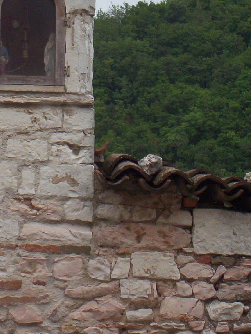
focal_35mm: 171
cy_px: 70
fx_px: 1653
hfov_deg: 8.7
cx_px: 64
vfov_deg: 11.5
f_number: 4.72
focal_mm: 16.61
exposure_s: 1/359
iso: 100
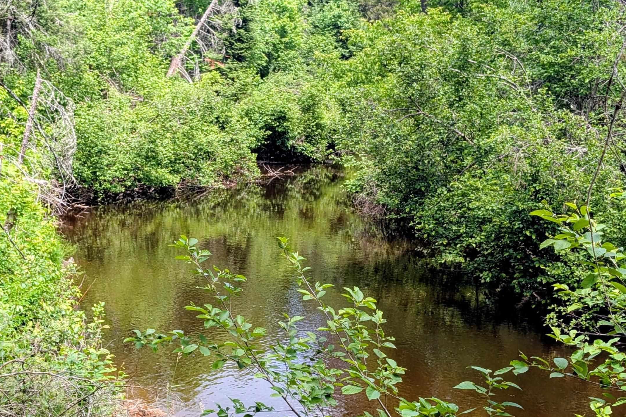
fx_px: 1061
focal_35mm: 61
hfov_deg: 32.8
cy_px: 227
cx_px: 265
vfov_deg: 22.3
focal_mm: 6.9
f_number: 1.68
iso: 21
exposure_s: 1/201
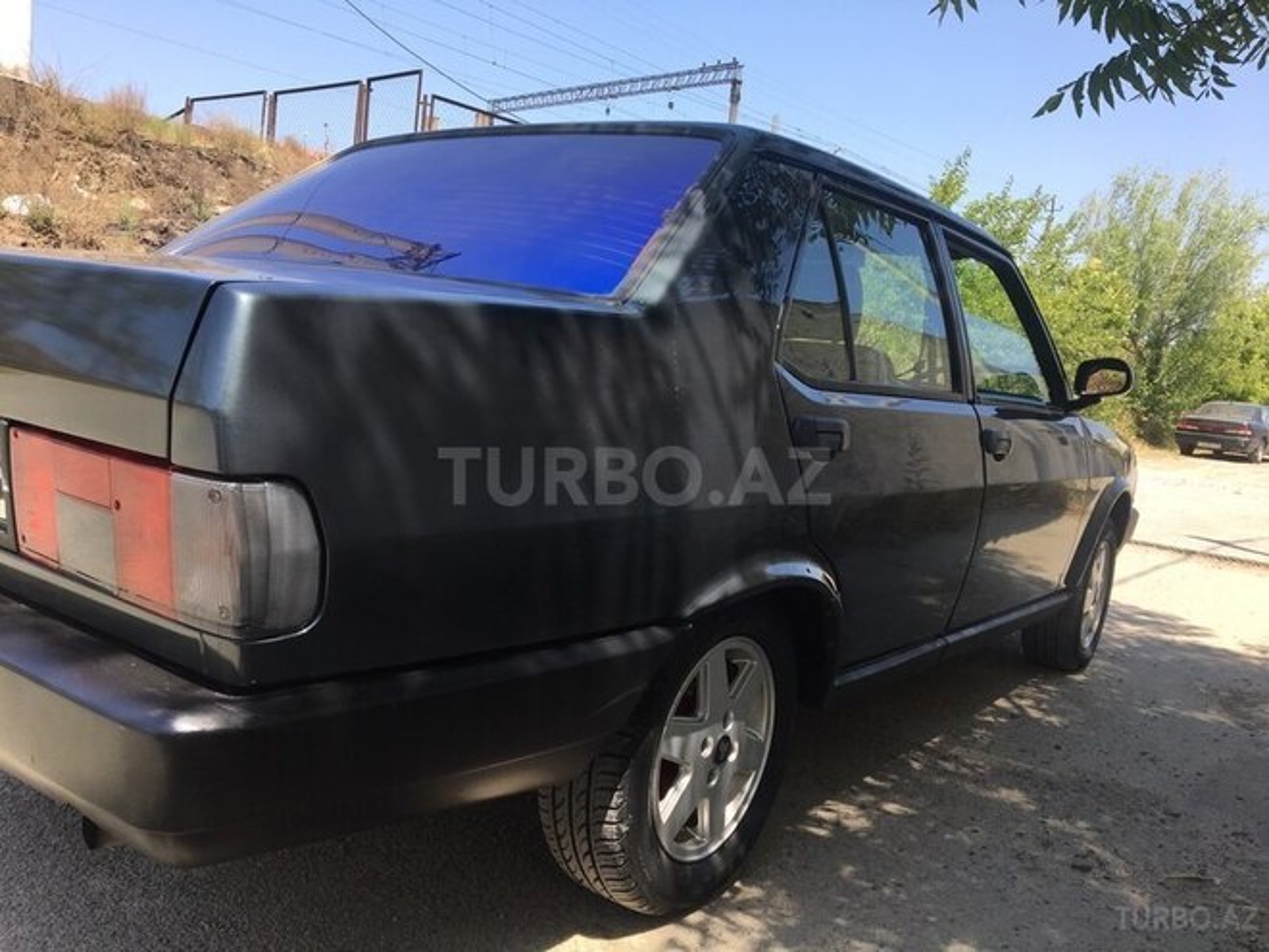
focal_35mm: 29
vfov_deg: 48.2
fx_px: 1063
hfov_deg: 61.7
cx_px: 634
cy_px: 476
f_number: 2.2
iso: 25
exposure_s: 1/620
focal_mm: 4.15
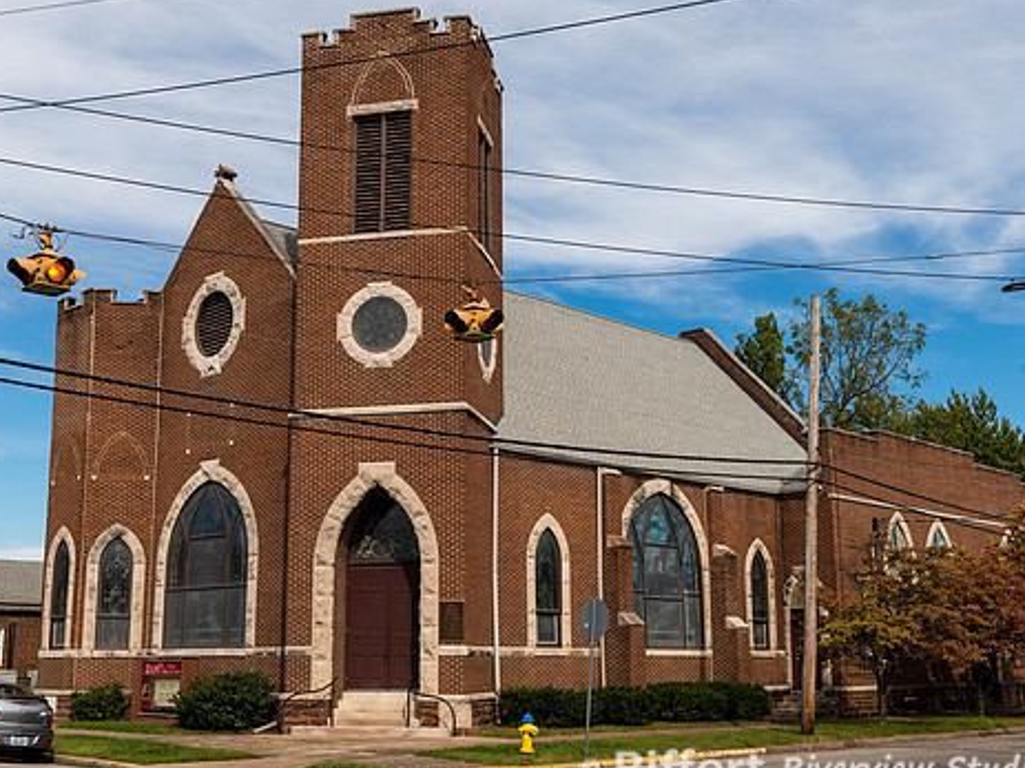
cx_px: 452
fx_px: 1273
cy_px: 380
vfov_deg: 33.6
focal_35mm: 43
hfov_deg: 43.8
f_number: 9
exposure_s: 1/320
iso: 100
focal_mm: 34
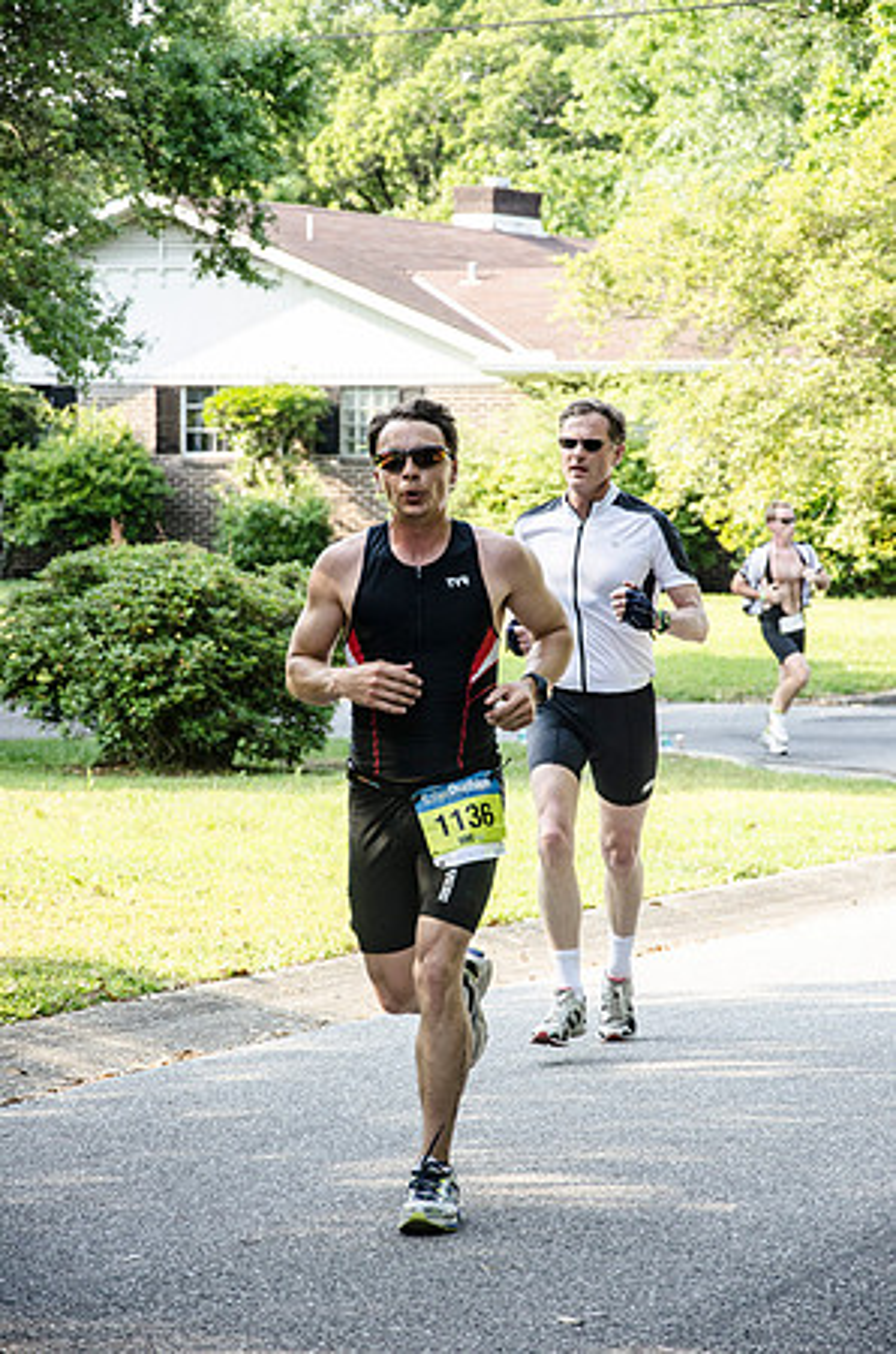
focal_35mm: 138
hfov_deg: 9.9
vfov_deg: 14.9
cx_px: 448
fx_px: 5176
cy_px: 677
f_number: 5.6
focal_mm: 92
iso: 800
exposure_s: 1/640
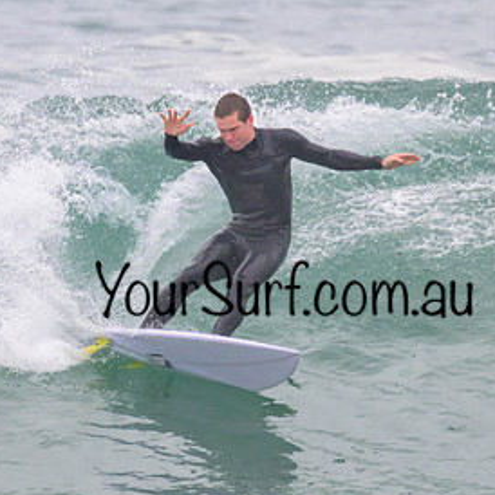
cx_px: 100
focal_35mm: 1955
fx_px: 31629
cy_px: 189
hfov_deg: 0.9
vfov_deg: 0.9
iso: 1250
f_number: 11
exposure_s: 1/2000
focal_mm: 800
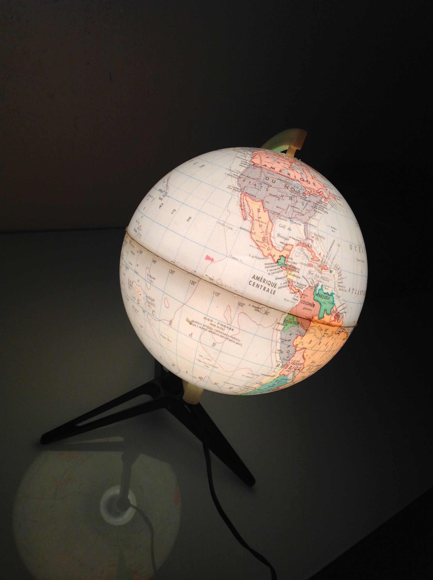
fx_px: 585
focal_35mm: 35
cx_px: 216
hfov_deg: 40.6
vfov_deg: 52.7
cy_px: 290
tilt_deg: -34.8
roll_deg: -28.7
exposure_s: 1/100
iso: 64
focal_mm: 4.28
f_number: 2.4
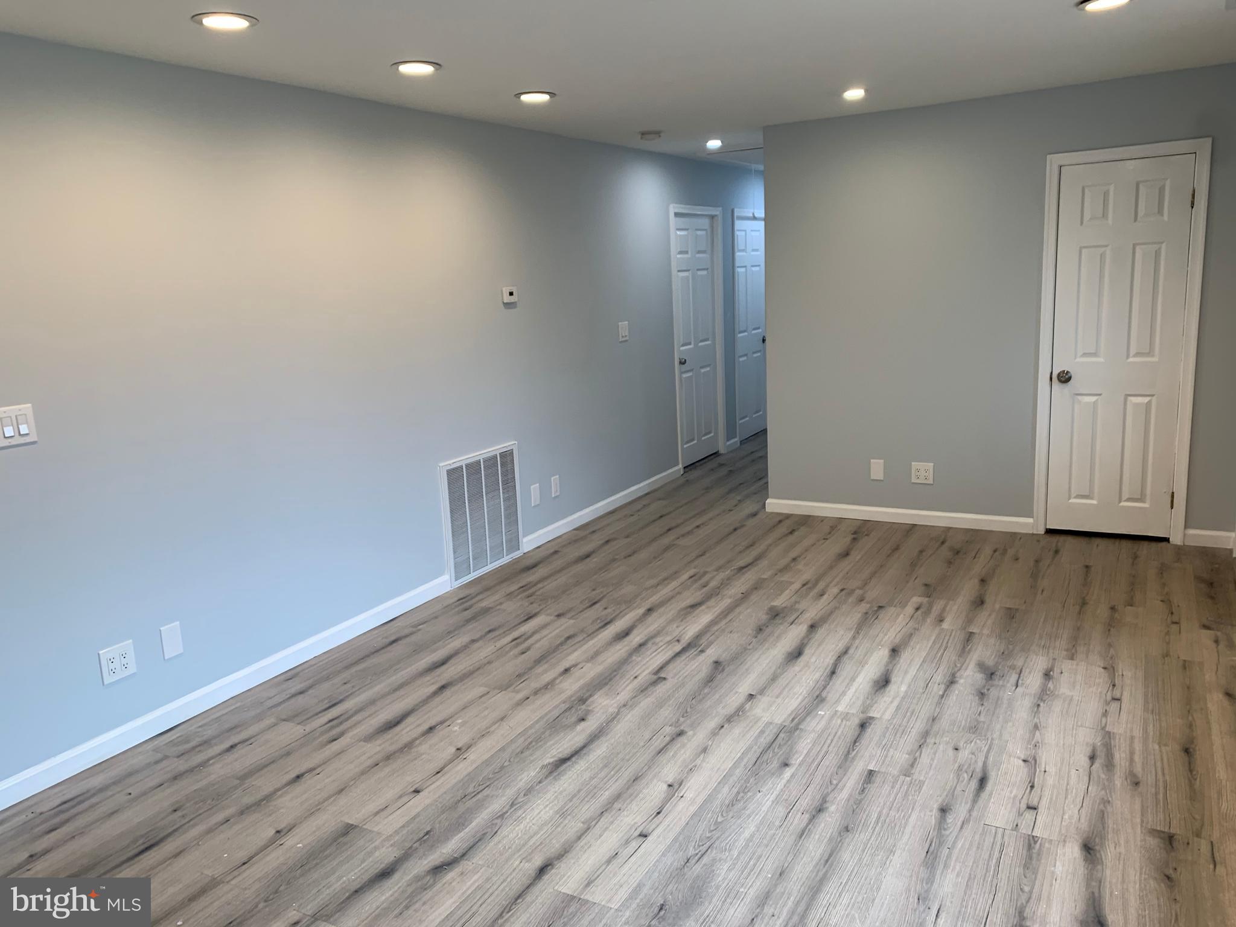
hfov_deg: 67.3
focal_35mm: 26
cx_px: 618
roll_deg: +2.4
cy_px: 464
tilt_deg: -10.9
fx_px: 928
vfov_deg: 53.1
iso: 64
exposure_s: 1/120
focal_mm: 4.25
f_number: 1.8
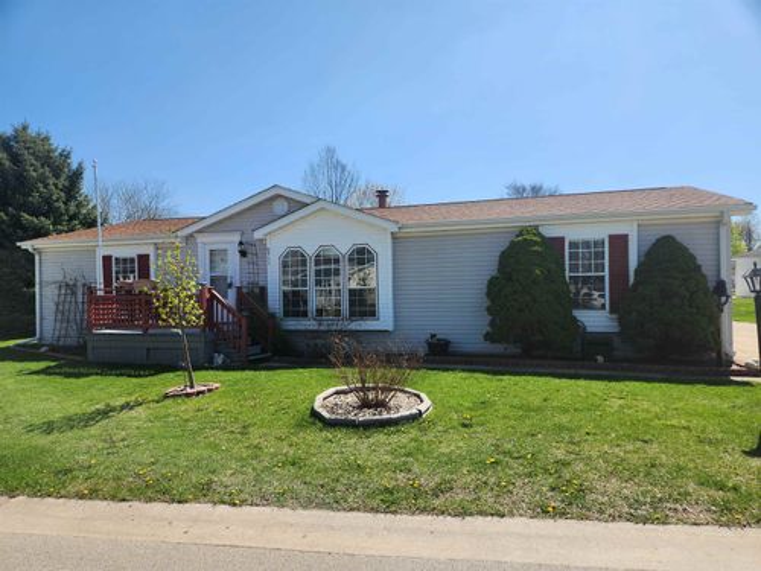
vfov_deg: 58.9
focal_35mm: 23
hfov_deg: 73.9
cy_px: 286
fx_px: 506
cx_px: 380
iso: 20
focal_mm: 5.4
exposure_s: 1/1844
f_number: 1.8
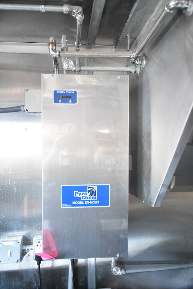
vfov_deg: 57.2
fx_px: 265
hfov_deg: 40.0
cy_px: 144
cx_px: 96
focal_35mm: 33
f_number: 3.8
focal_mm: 22
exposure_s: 1/30
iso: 3600
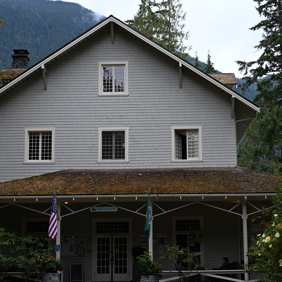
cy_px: 151
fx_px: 645
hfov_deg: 24.6
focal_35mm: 70
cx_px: 159
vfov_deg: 24.7
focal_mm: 50
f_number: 5.6
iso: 100
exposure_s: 1/125
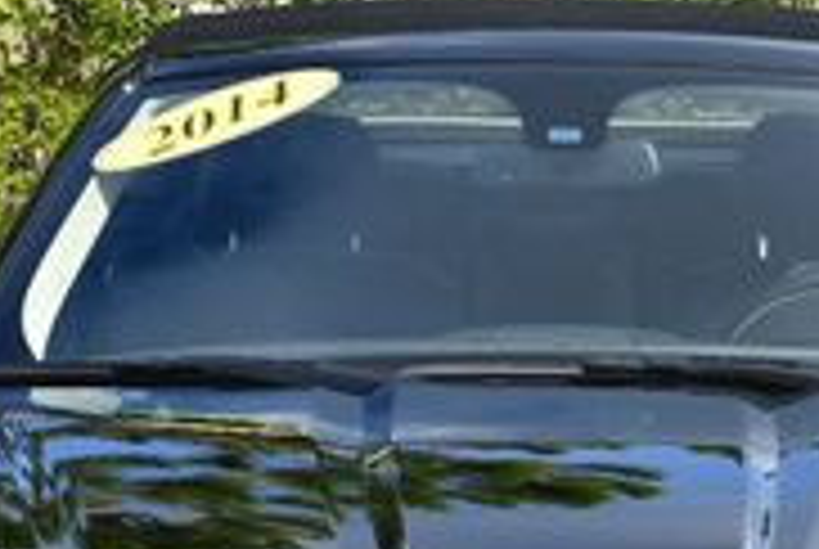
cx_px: 554
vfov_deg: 5.1
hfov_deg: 7.7
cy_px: 675
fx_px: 6084
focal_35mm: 267
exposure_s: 1/250
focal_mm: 38
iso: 180
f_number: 8
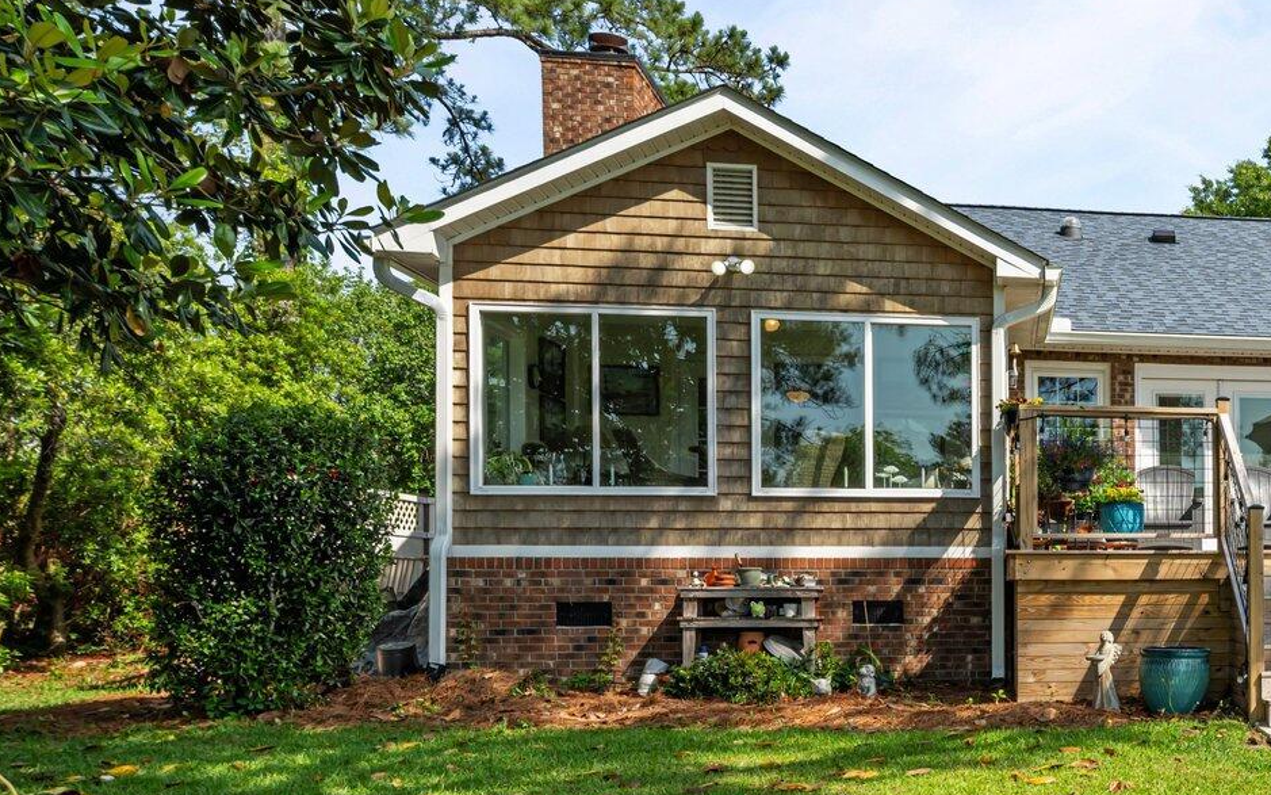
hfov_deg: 42.5
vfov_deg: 31.9
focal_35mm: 40
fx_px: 1386
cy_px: 477
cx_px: 1275
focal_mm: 18
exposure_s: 1/125
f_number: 9
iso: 125
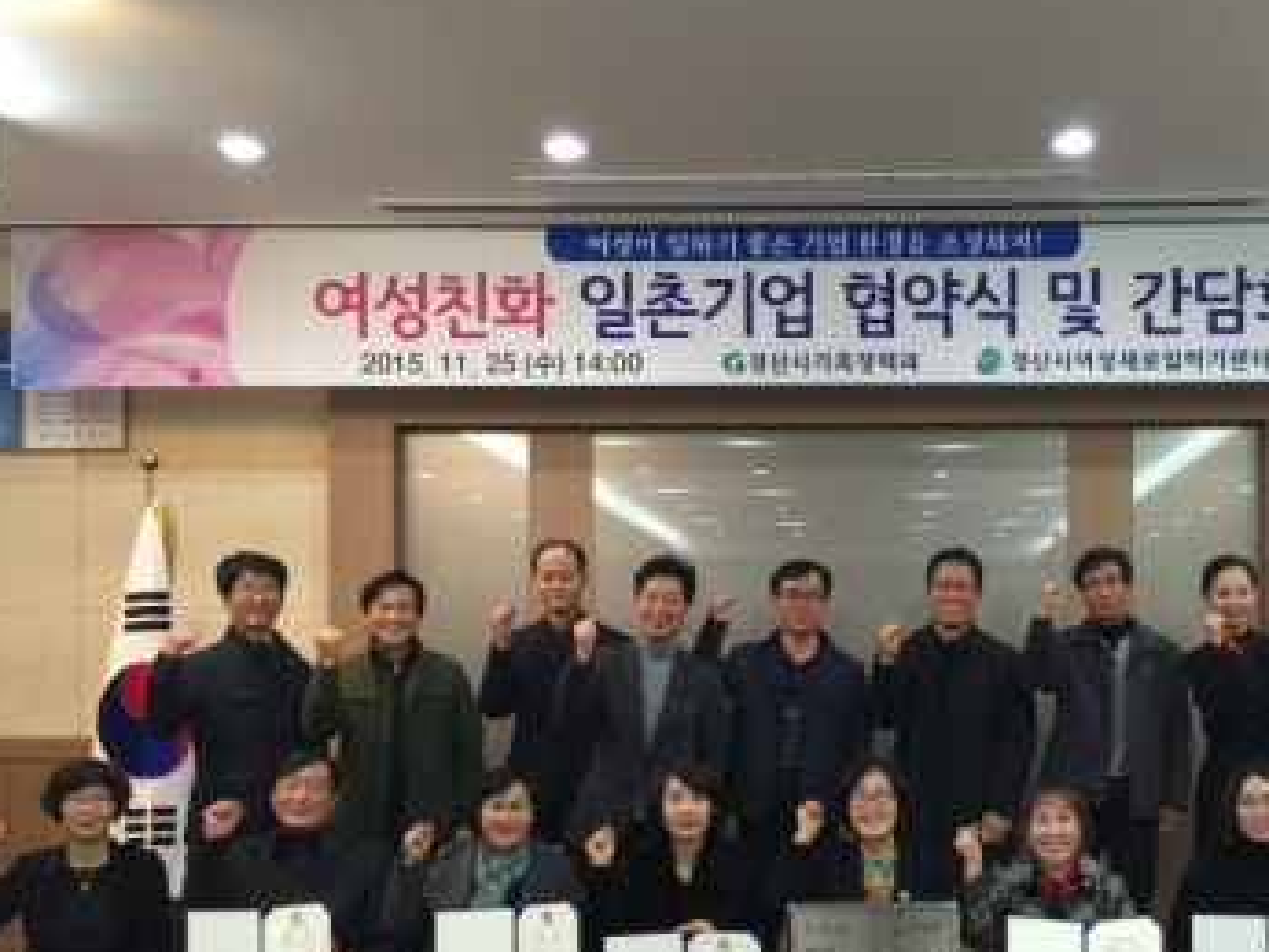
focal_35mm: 42
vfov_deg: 33.9
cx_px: 842
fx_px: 1540
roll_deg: -0.5
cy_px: 667
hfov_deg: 44.2
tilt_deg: +0.5
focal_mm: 4.15
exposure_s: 1/15
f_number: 2.2
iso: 64
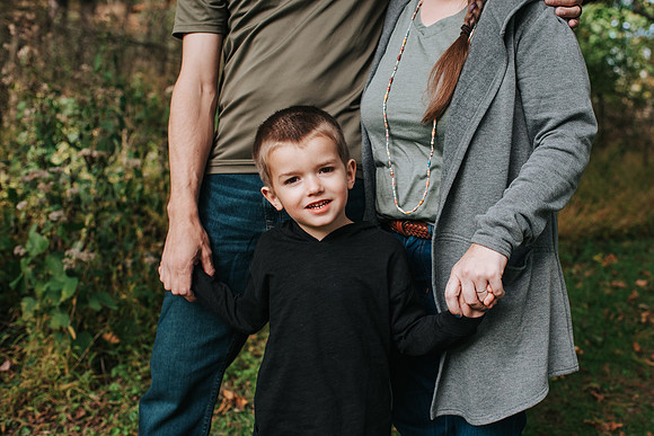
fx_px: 730
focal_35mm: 40
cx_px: 375
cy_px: 218
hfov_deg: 48.1
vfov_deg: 33.3
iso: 640
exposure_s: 1/1000
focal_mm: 35
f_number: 3.5
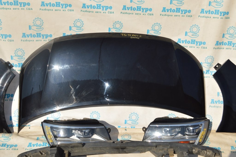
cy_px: 78
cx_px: 118
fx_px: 314
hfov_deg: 41.1
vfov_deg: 28.0
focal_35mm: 48
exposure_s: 1/200
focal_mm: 32
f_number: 13
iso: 100
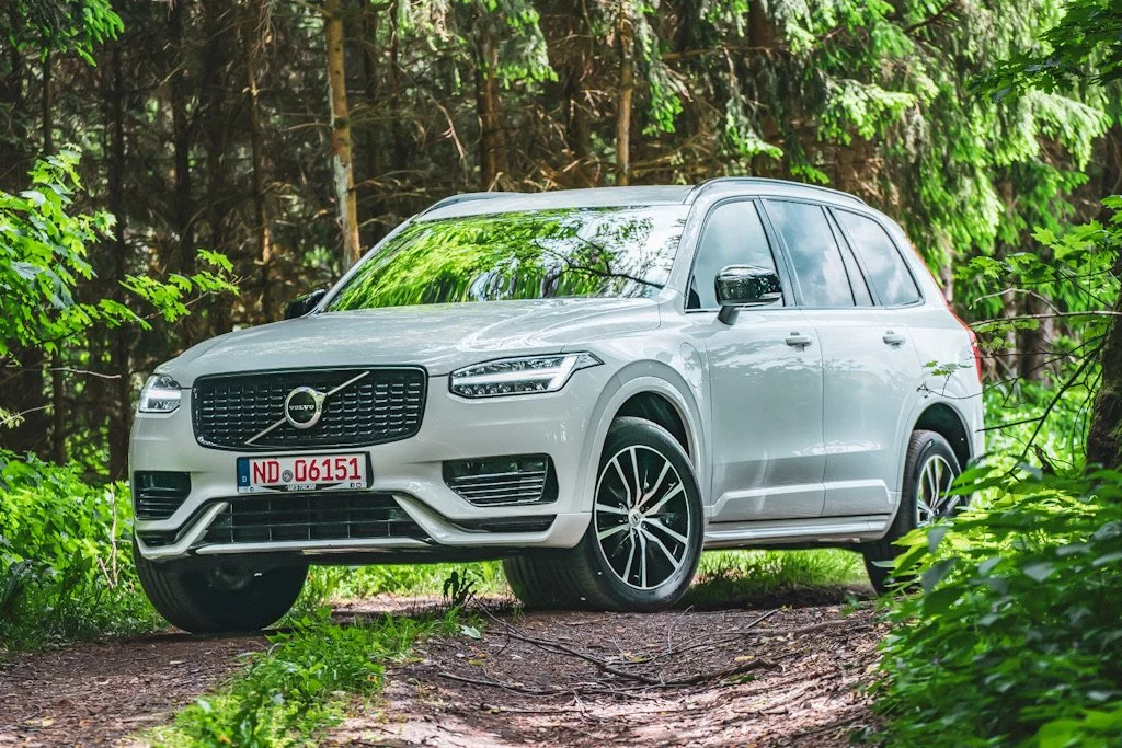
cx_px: 561
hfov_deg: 13.2
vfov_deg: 8.8
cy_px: 374
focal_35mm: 156
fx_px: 4862
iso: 640
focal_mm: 156
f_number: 5
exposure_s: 1/100
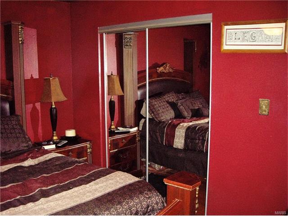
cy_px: 108
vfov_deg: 37.7
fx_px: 316
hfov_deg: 49.0
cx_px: 144
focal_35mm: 38
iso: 200
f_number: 2.7
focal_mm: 6.2
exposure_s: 1/40
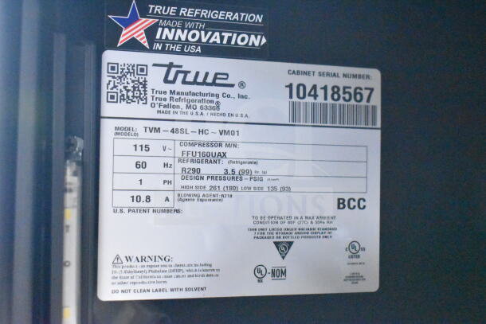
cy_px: 162
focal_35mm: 57
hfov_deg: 35.0
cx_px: 243
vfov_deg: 23.8
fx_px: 770
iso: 25600
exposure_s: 1/30
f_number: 4.8
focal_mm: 38
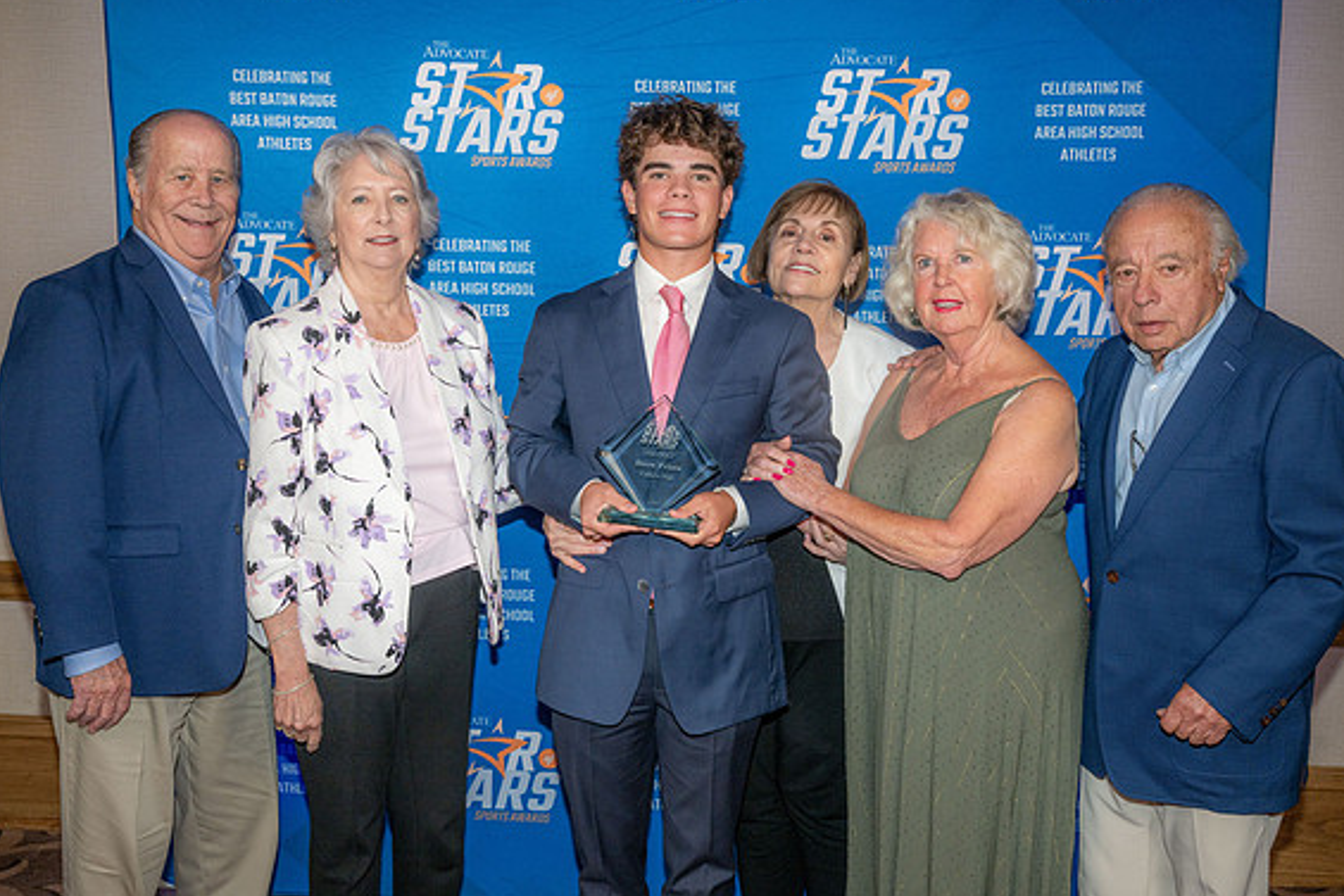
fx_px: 1456
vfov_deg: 34.2
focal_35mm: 39
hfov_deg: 49.5
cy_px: 443
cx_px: 661
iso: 320
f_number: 6.3
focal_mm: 38
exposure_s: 1/100
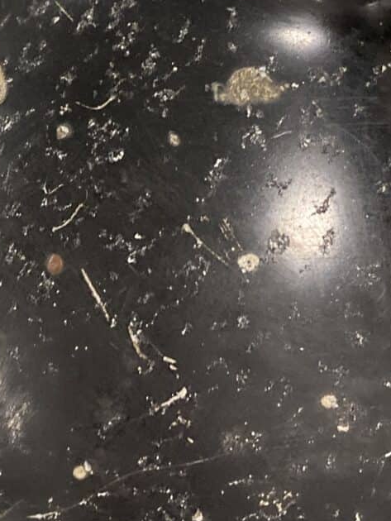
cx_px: 106
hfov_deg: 16.2
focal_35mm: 91
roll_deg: +0.6
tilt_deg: -11.7
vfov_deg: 21.3
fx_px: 1370
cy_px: 119
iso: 250
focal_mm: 3.99
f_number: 1.8
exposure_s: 1/50
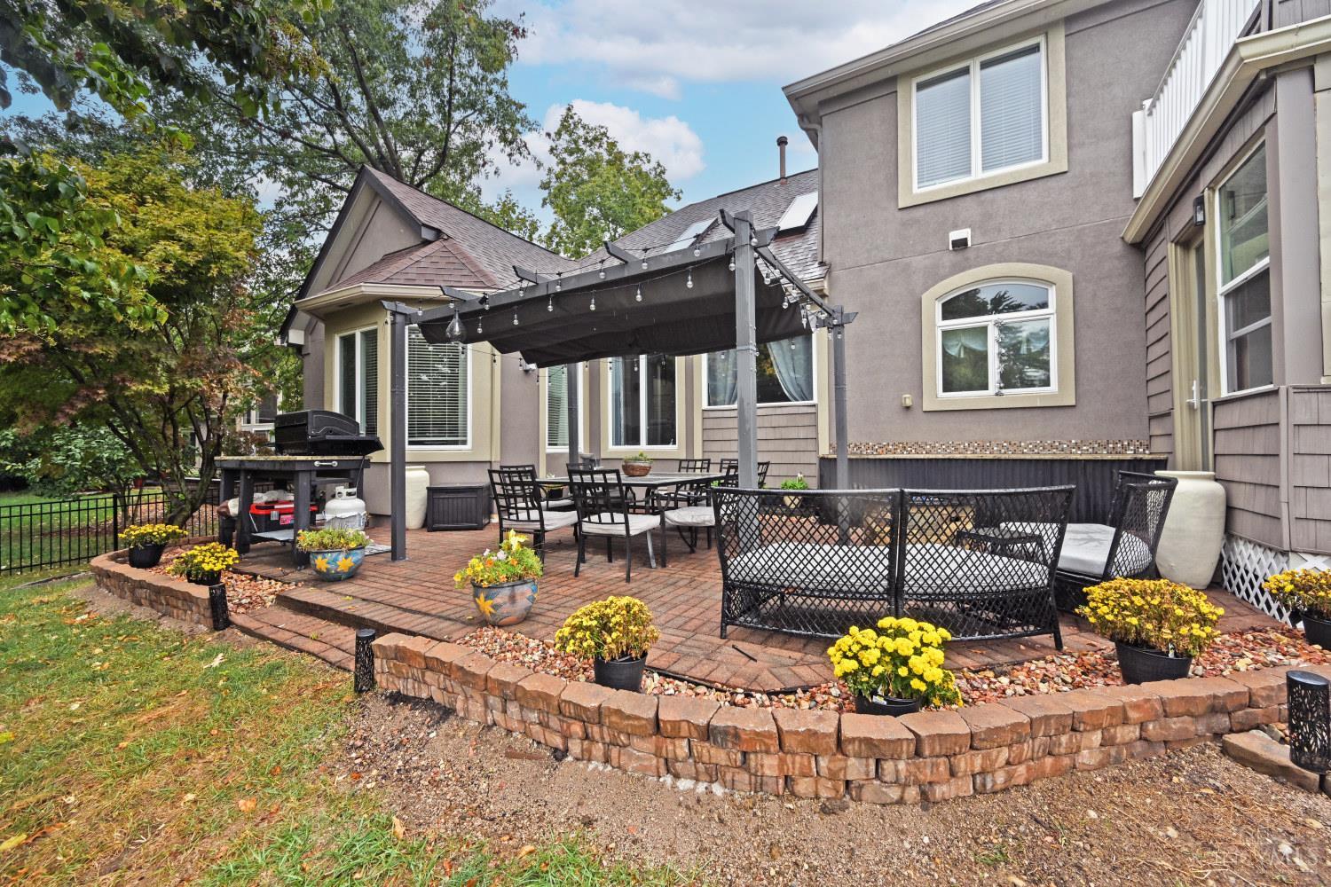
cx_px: 666
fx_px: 518
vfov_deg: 81.2
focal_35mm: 14
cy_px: 444
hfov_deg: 104.3
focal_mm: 14
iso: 140
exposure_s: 1/250
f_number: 5.6
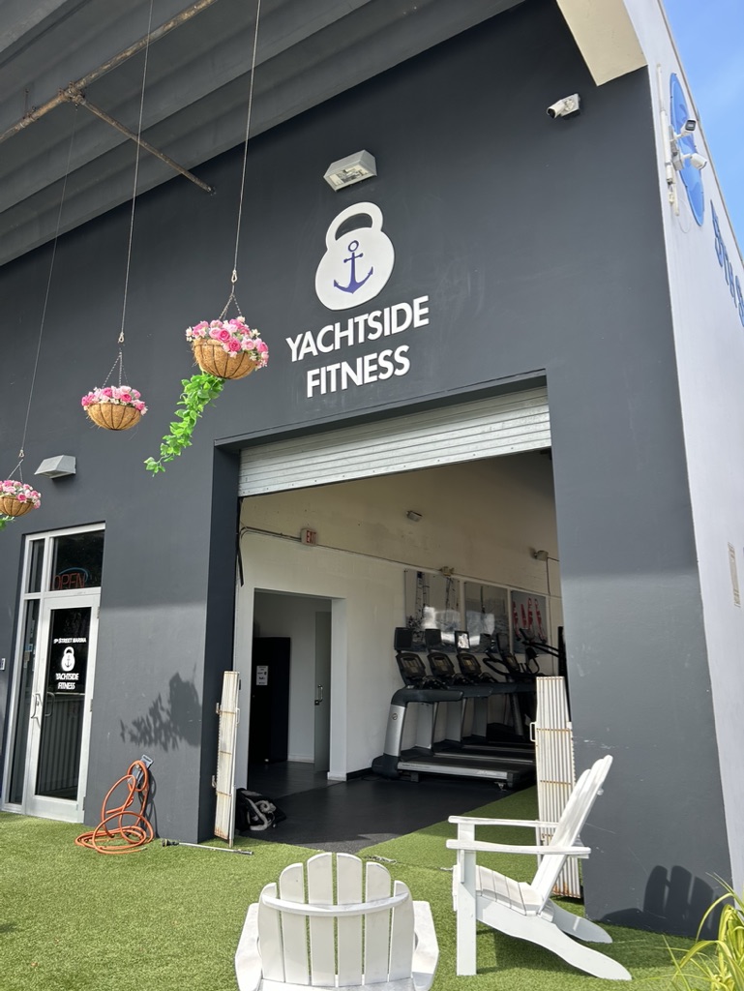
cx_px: 372
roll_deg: -0.1
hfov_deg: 53.1
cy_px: 496
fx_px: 744
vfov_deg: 67.3
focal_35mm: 26
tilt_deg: +11.2
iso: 50
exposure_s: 1/786
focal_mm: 5.7
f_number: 1.5
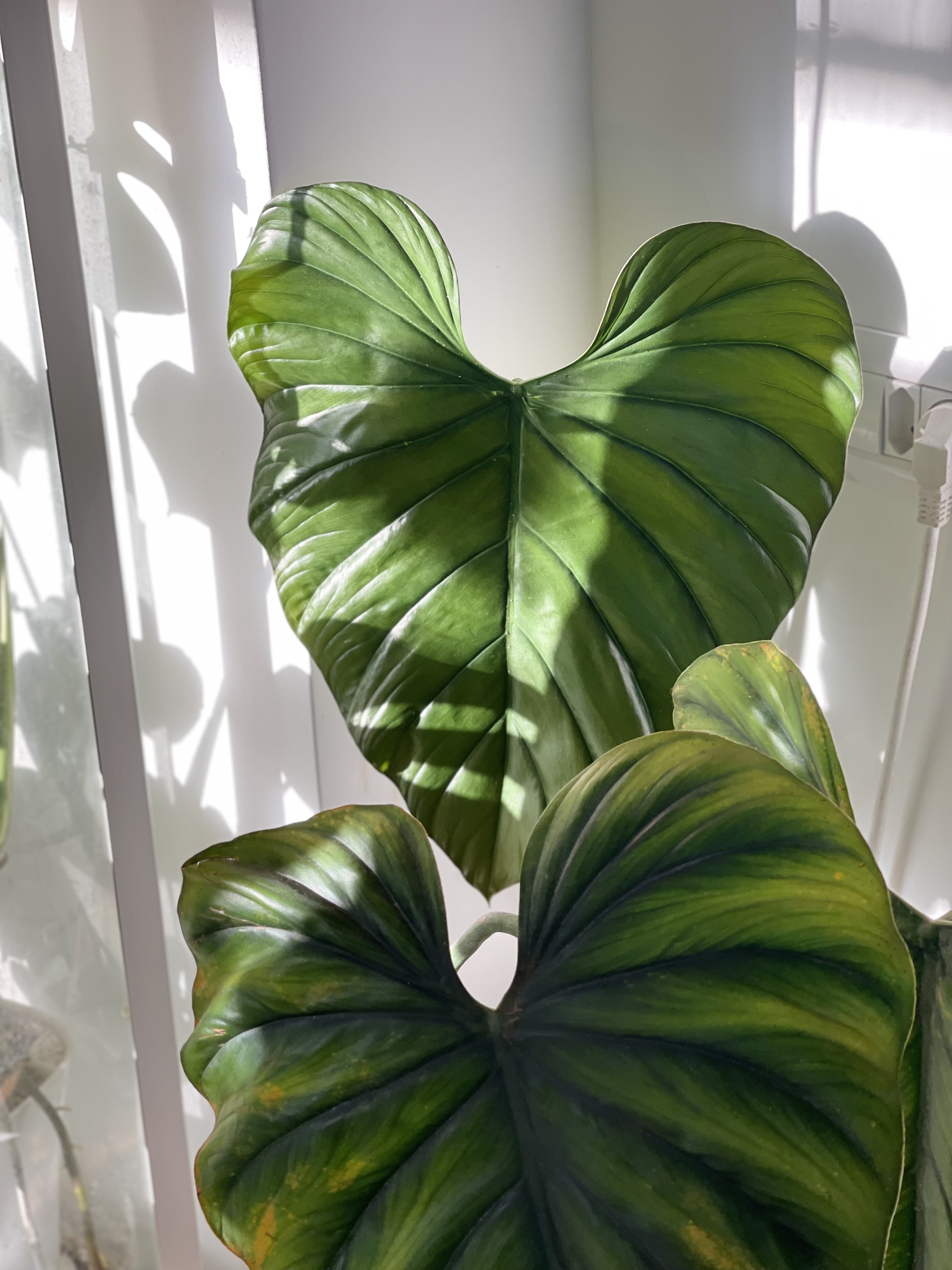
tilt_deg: -25.9
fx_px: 2347
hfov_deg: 22.9
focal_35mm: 64
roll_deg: +2.8
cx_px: 476
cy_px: 635
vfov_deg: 30.3
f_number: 2.2
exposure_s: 1/100
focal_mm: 7.5
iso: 40
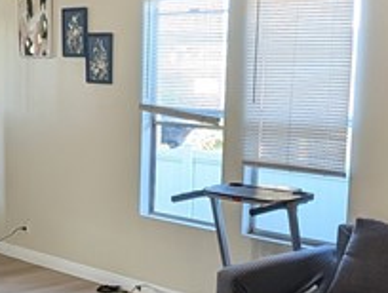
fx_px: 674
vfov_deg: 24.4
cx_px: 244
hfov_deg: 32.0
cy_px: 204
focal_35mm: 60
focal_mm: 2.23
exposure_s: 1/40
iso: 56
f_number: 1.95
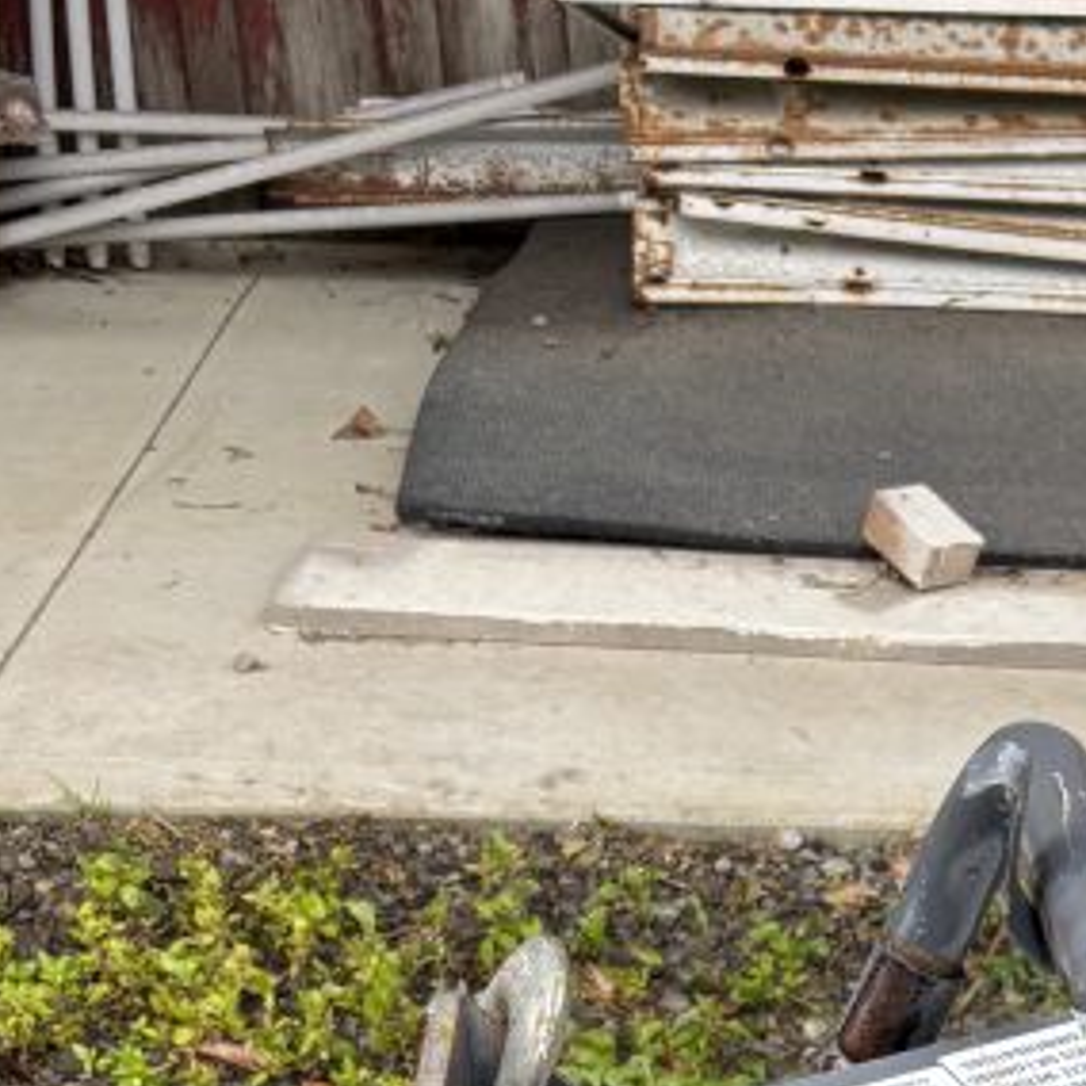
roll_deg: -3.7
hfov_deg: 20.3
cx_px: 1239
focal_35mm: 81
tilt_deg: -35.3
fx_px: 2875
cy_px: 1384
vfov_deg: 19.8
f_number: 1.6
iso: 50
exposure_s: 1/269
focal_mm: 5.96
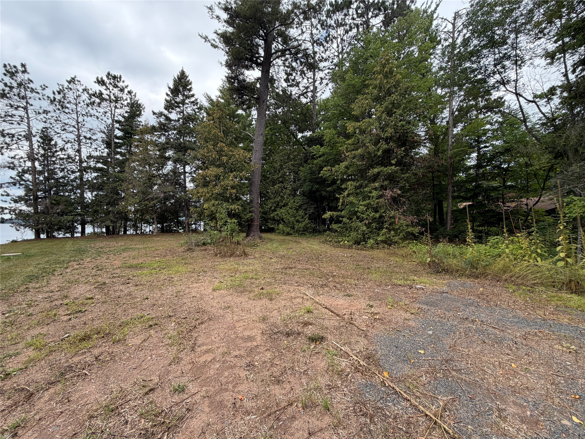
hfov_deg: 102.1
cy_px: 220
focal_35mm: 14
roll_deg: +1.7
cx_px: 292
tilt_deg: -0.1
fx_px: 237
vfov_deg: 85.7
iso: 50
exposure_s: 1/502
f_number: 2.2
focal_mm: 2.22
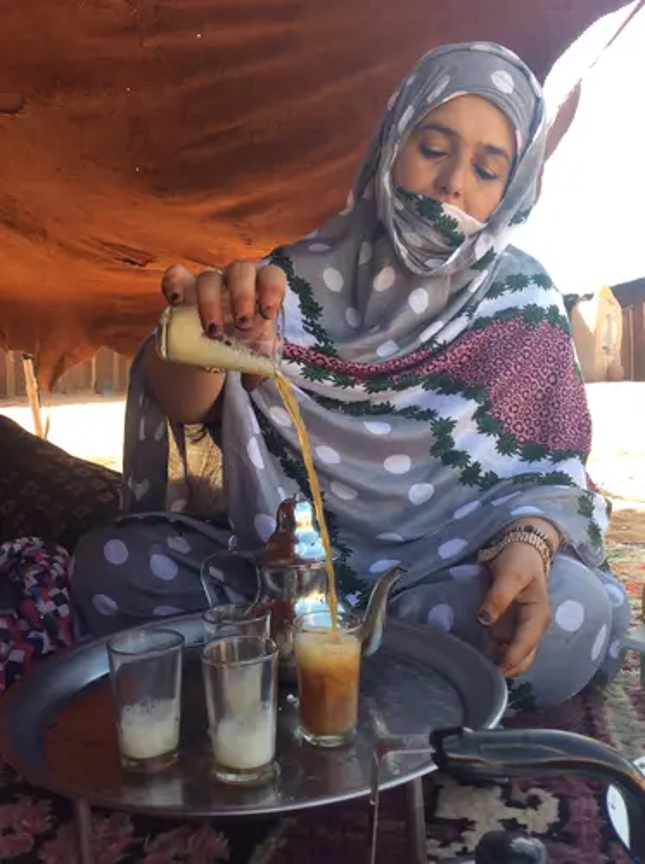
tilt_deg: -3.0
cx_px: 322
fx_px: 798
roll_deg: +2.4
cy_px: 432
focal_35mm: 32
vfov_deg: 56.9
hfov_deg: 44.0
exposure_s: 1/197
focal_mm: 3.3
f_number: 2.4
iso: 32
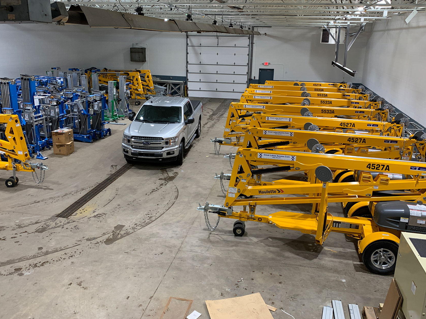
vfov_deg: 46.7
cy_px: 143
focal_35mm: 30
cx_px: 211
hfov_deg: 60.0
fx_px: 369
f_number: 1.8
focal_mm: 4.25
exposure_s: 1/60
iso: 100
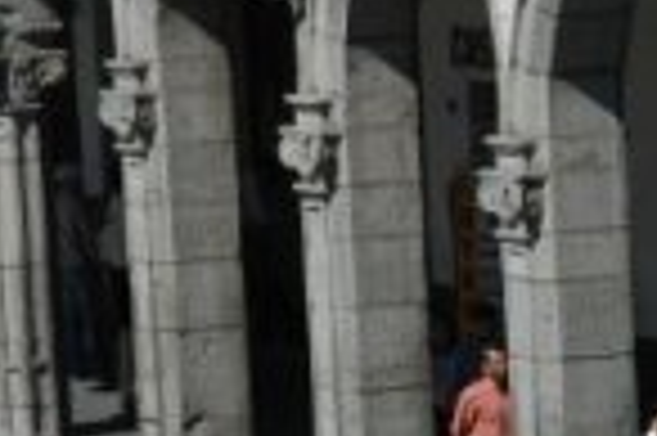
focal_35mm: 444
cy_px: 836
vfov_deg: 3.1
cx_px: 821
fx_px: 8094
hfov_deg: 4.6
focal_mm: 60
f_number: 10
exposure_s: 1/320
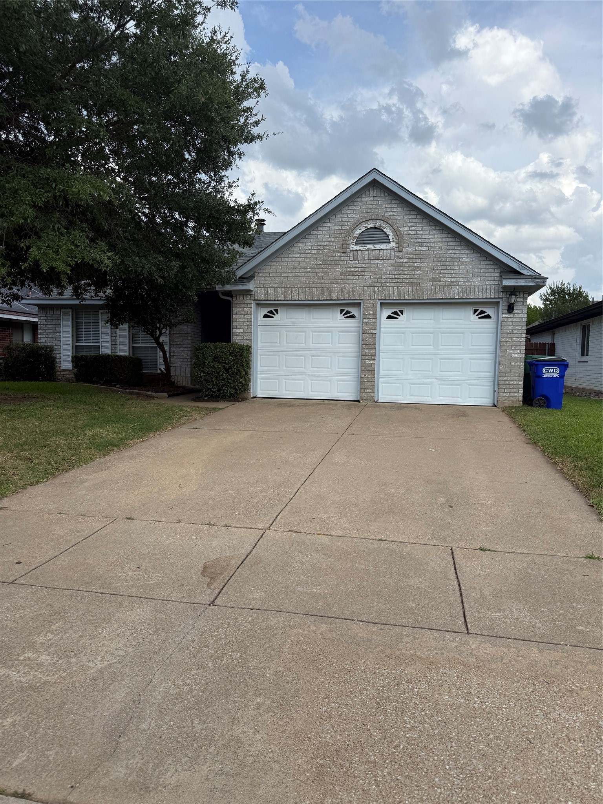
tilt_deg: -3.1
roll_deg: -1.3
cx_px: 302
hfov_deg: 56.8
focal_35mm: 24
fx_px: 557
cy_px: 402
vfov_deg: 71.6
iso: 80
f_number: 1.78
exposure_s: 1/3759
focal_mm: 6.76
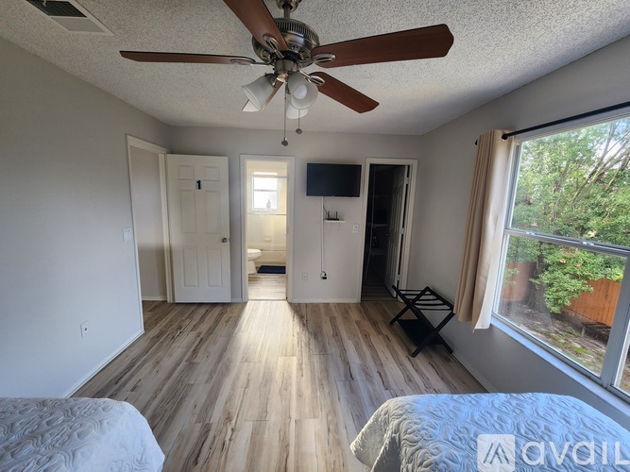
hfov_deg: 106.2
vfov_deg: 89.9
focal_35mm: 13
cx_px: 315
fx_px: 237
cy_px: 236
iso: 100
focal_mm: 2.2
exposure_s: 1/60
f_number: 2.2
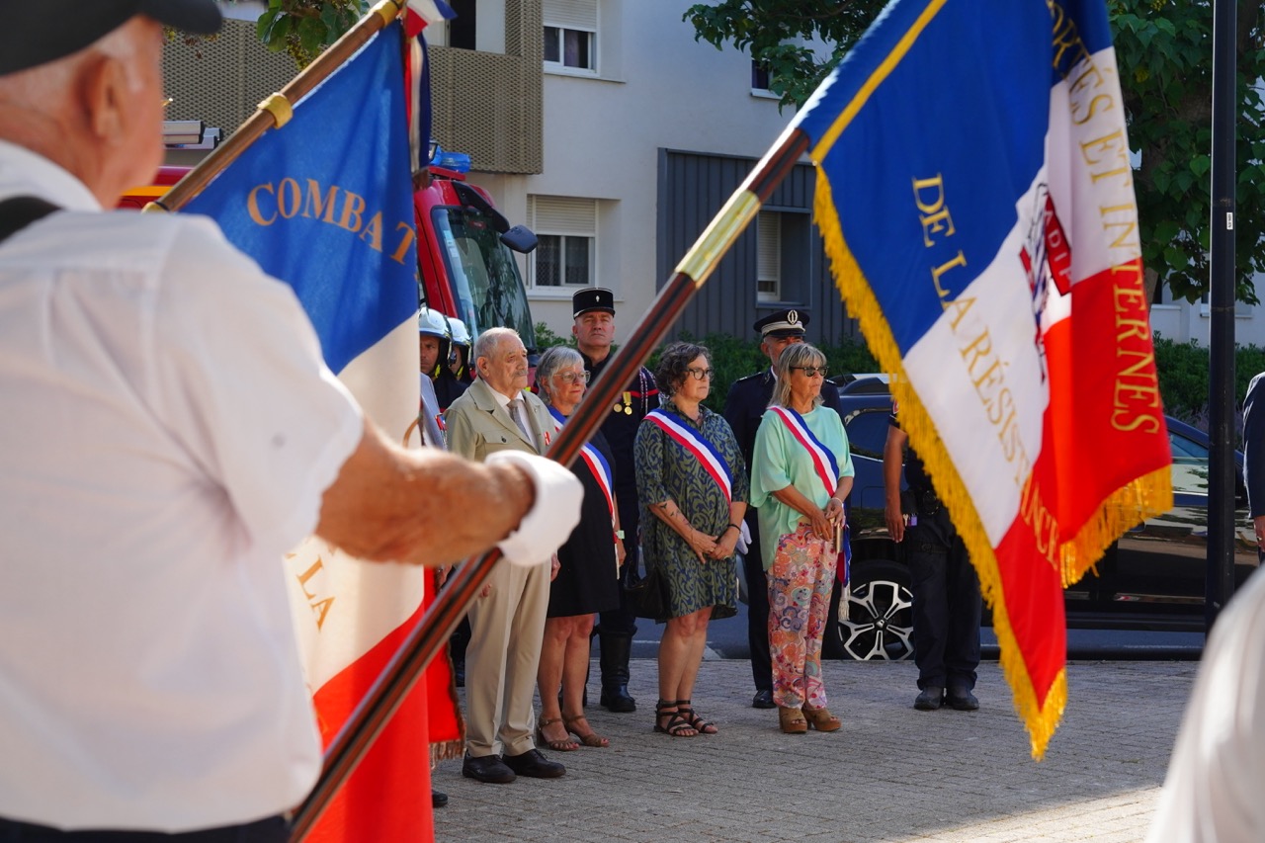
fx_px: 2459
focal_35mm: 70
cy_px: 422
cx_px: 632
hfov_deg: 28.8
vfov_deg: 19.5
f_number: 8
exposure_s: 1/500
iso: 800
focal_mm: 70
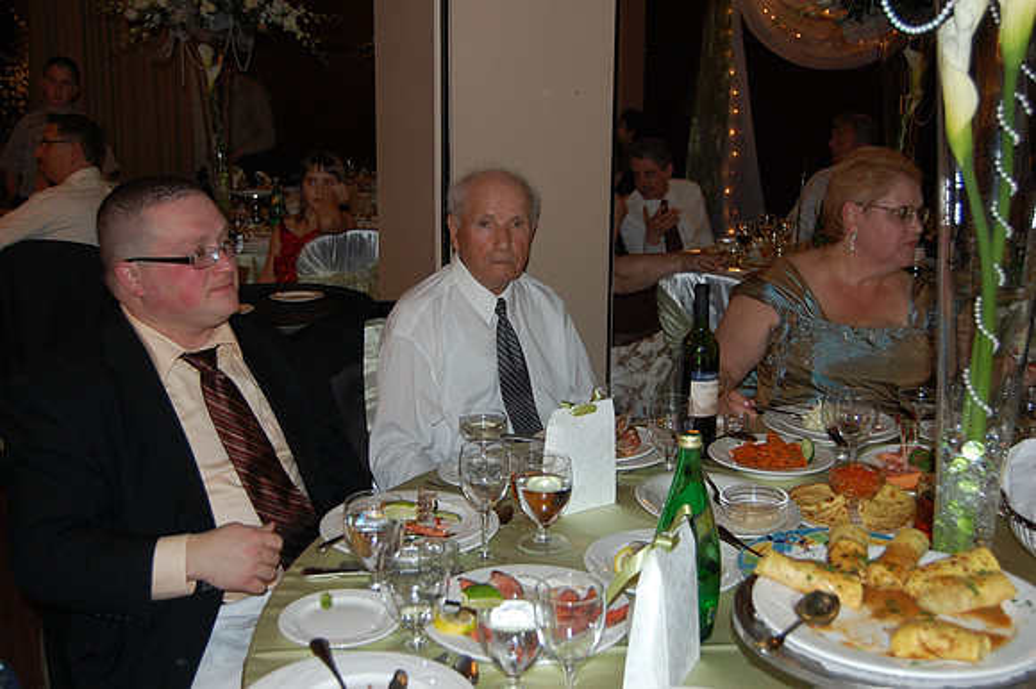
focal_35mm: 39
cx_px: 518
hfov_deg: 49.6
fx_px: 1122
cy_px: 344
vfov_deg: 34.2
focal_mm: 26
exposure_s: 1/60
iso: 400
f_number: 4
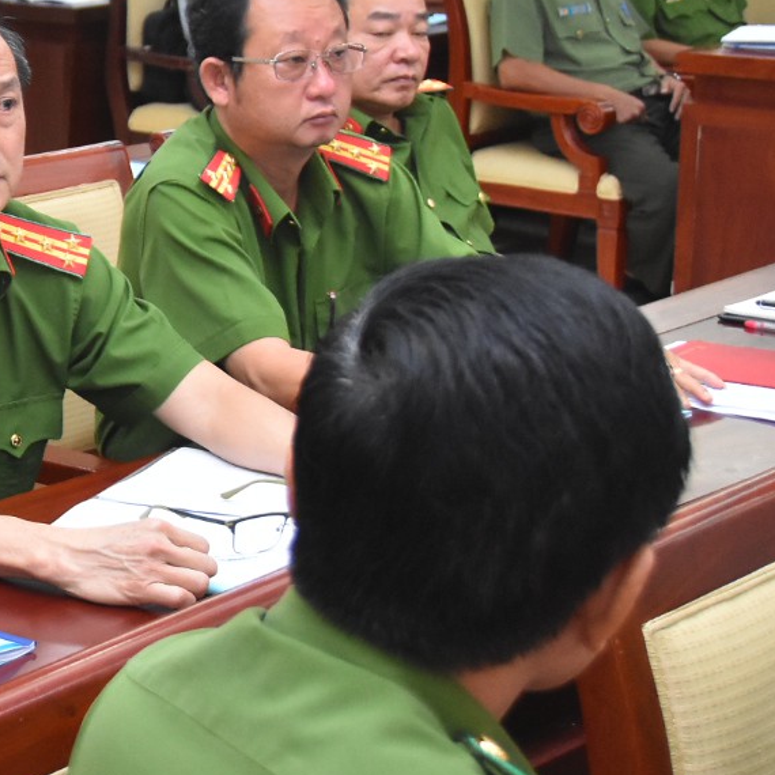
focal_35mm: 87
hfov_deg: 18.5
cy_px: 287
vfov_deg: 19.9
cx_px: -252
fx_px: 2204
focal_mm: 24
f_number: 3.8
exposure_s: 1/200
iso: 2500
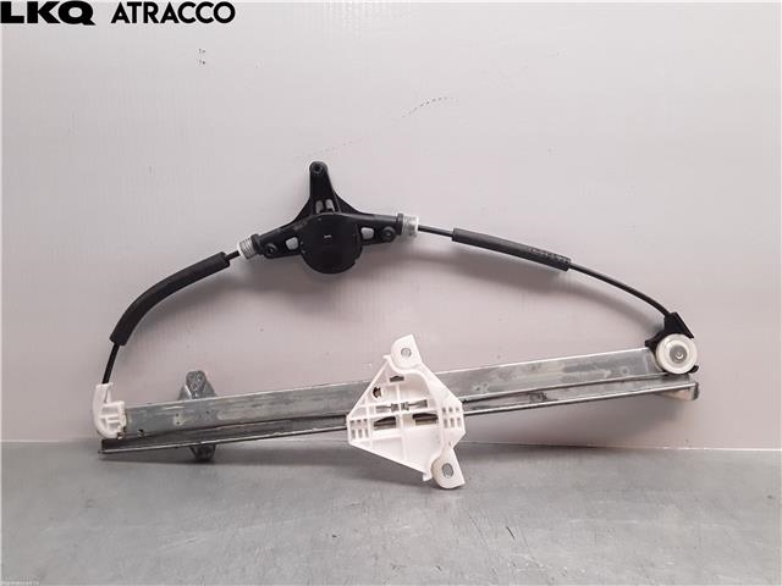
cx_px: 391
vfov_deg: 49.7
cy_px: 293
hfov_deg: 63.4
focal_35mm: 28
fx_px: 633
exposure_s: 1/103
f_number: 1.9
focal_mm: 2.91
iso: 100
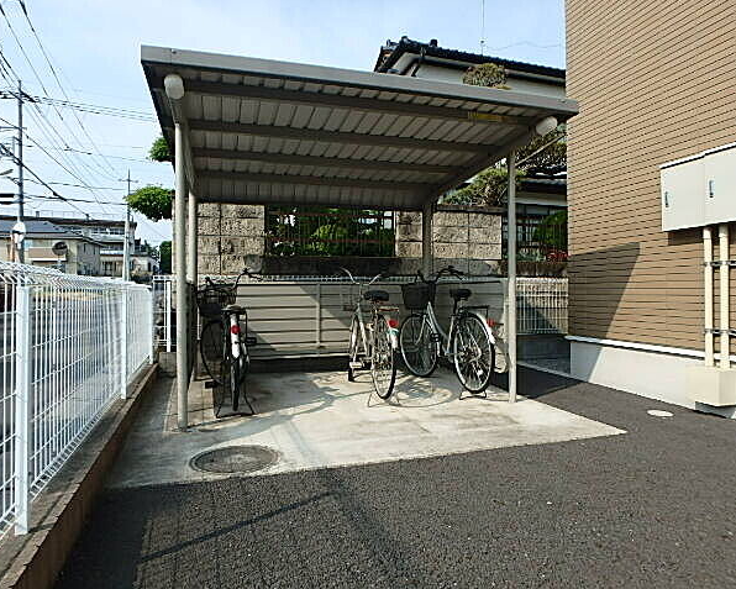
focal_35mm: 22
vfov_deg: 63.1
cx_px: 379
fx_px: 479
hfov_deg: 75.0
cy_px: 294
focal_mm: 3.7
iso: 125
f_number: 3.5
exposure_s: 1/1000
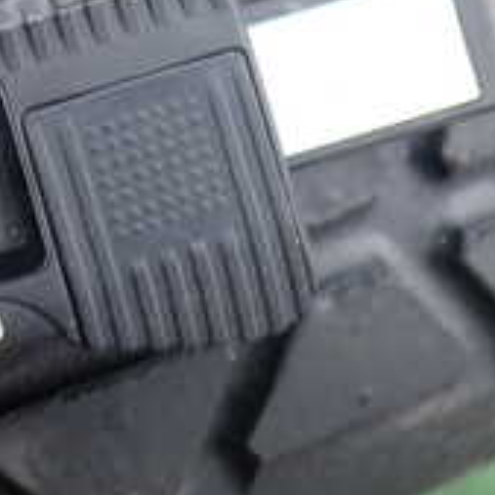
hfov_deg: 17.6
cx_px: -108
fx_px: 1521
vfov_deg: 17.9
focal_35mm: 94
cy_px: -35
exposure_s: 1/125
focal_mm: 5.4
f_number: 2.3
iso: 125
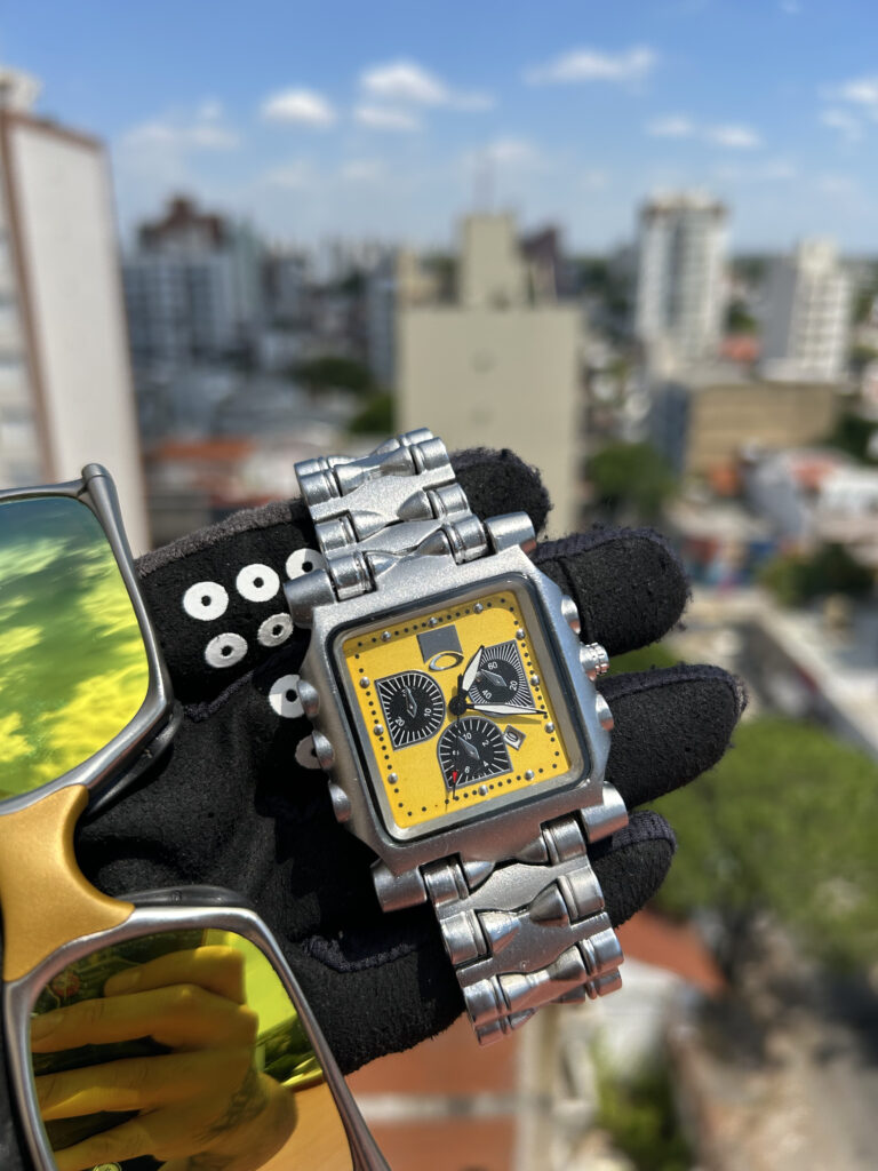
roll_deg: +0.5
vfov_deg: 67.3
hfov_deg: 53.1
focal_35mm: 26
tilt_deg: -19.1
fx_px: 879
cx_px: 439
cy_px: 586
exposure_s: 1/4115
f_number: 1.5
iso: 50
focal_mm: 5.7
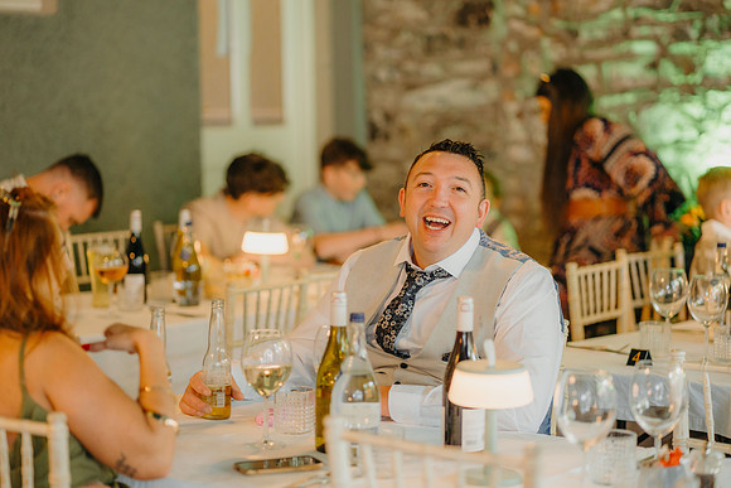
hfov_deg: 23.9
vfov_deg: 16.1
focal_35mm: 85
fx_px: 1726
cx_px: 366
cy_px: 244
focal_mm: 85
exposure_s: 1/200
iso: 1250
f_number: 2
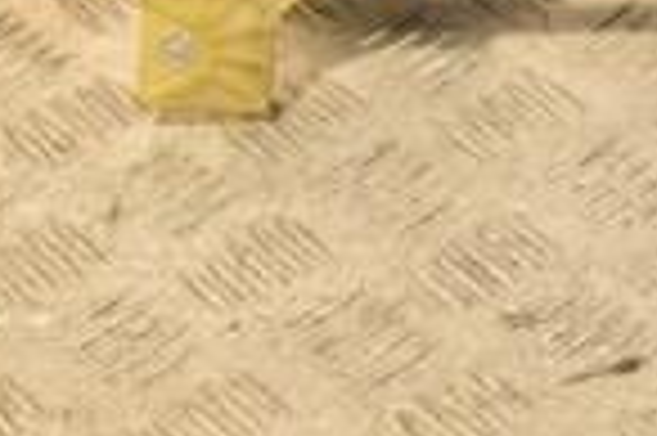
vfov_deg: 7.2
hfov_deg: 10.7
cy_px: -310
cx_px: 999
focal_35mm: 185
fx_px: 3372
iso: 800
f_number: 5
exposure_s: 1/160
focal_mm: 30
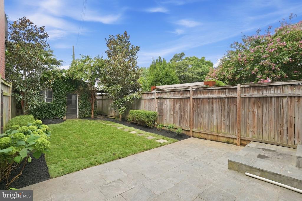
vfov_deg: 77.3
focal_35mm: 15
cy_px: 100
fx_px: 126
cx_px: 151
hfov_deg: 100.4
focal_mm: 10
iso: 200
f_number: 9
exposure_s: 1/125
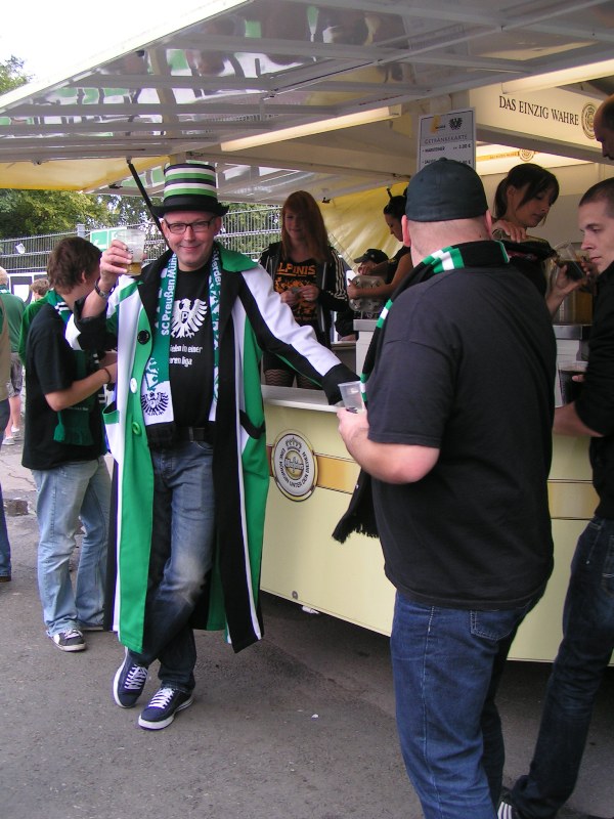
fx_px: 899
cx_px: 307
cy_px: 410
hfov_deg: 37.7
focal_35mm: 38
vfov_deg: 49.0
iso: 50
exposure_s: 1/80
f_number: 4.5
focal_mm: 5.8
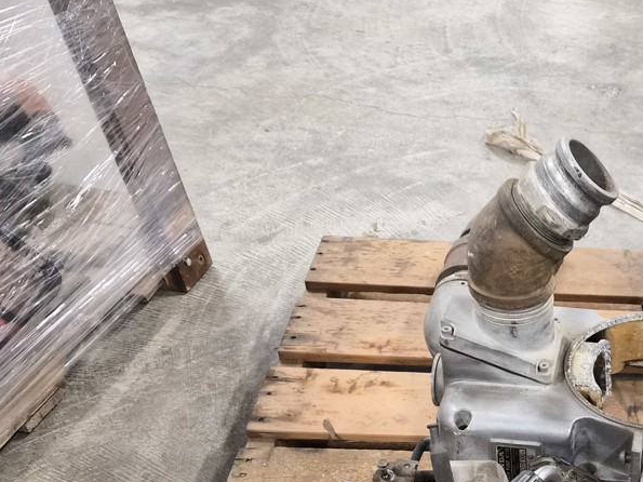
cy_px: 490
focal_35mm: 58
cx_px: 682
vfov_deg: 24.0
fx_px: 1077
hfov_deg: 30.3
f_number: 1.8
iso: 800
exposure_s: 1/120
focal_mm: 5.4
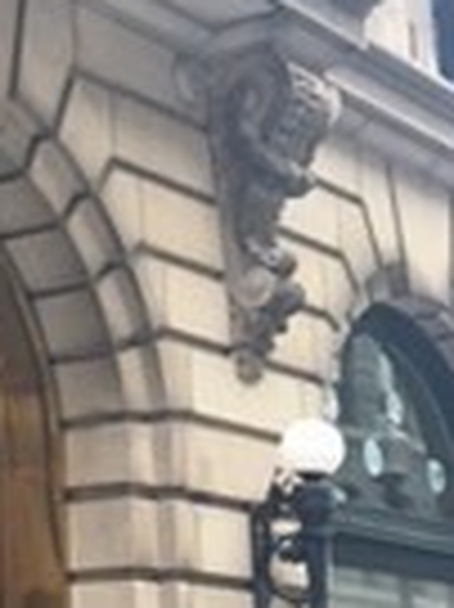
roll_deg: -0.6
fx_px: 1804
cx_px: -292
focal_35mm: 103
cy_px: 378
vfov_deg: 19.1
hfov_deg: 13.3
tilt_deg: +11.5
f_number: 2.2
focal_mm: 4.15
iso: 25
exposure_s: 1/30
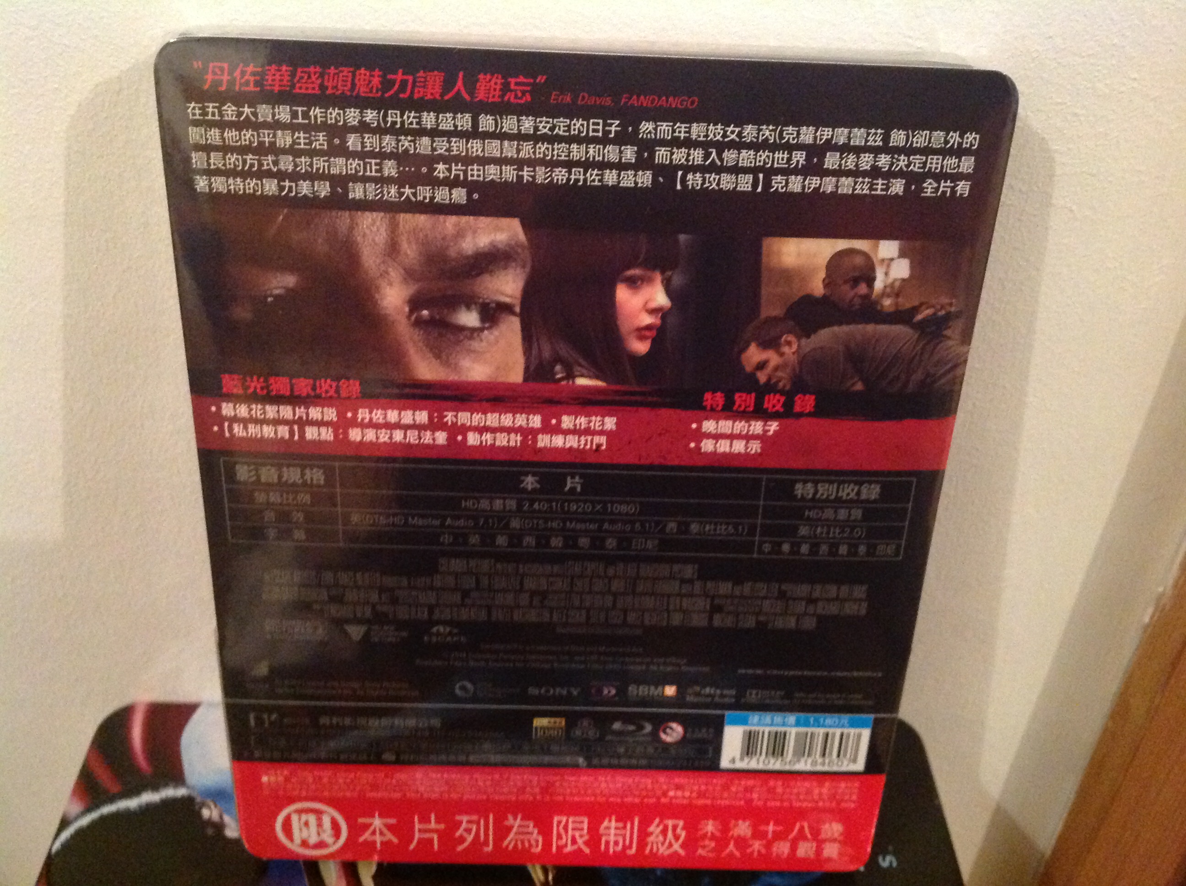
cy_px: 443
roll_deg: -1.7
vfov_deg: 40.6
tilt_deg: -35.9
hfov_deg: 52.7
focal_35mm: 35
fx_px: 1197
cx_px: 593
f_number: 2.4
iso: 800
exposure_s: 1/15
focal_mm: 4.28
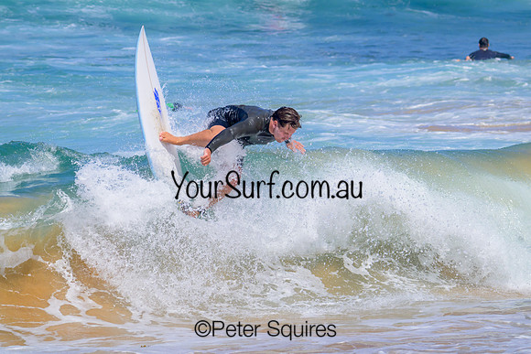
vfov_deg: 3.6
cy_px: 168
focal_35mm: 381
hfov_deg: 5.4
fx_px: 5618
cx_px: 361
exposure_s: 1/2000
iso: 720
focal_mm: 280
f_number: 11
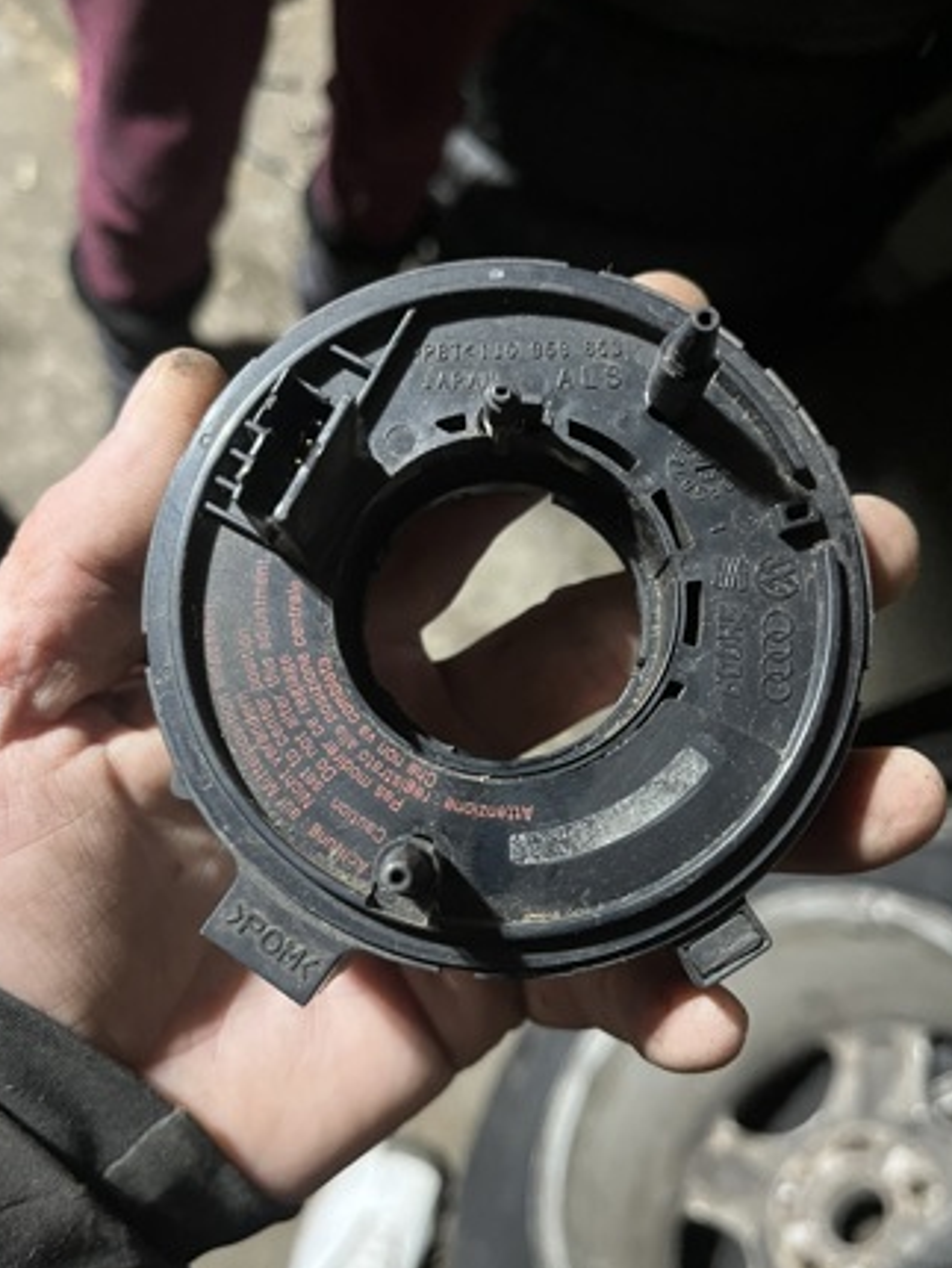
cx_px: 486
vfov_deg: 61.6
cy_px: 675
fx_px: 1062
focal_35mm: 29
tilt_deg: -74.3
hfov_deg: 48.3
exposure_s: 1/30
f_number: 1.6
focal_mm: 5.1
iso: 640
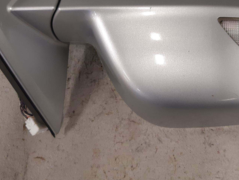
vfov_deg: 33.7
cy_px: 46
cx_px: 132
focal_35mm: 42
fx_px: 290
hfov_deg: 44.7
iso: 100
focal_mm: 3.93
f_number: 1.7
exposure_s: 1/50
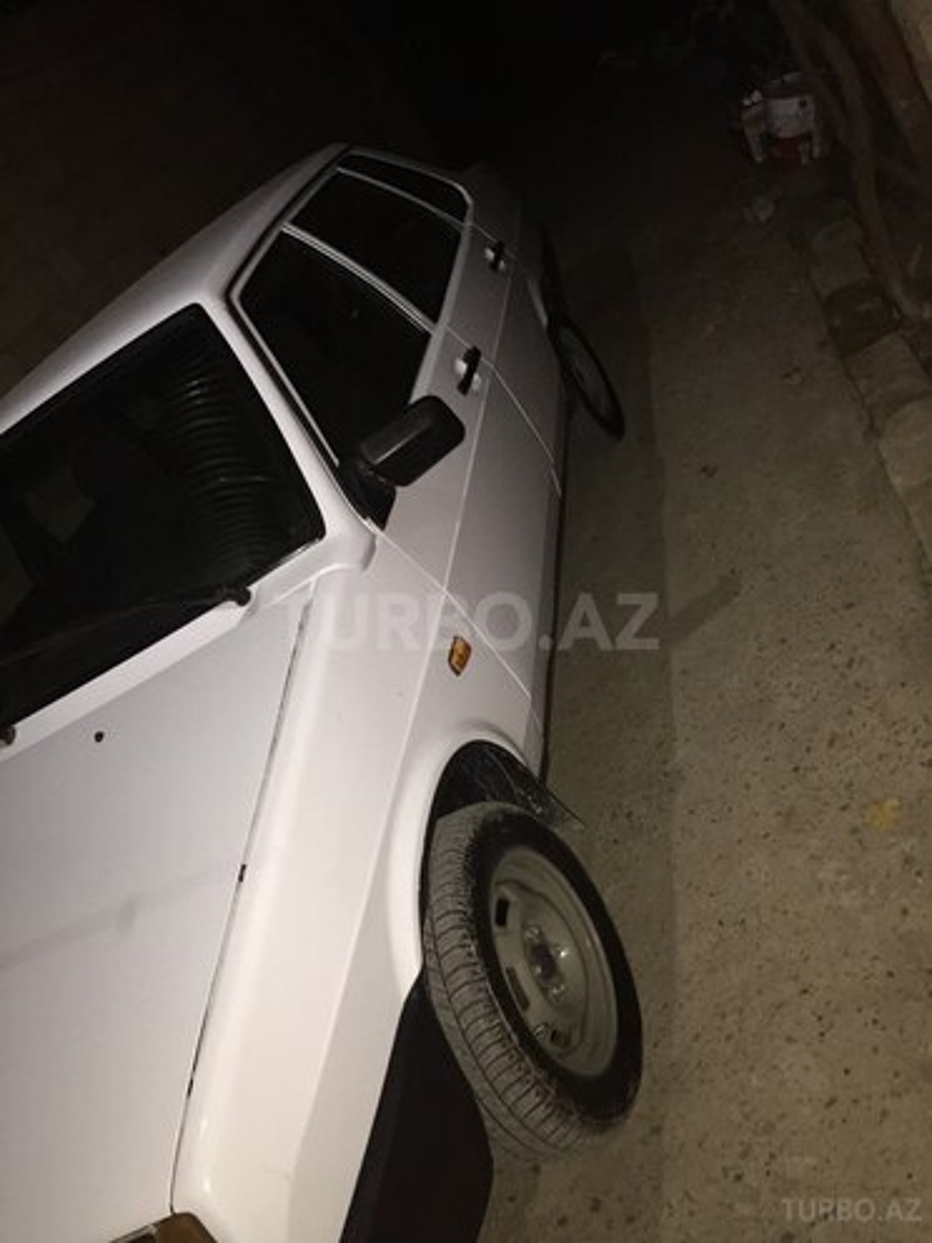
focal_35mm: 29
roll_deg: +37.6
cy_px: 622
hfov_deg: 48.2
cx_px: 466
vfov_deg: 61.7
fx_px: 1041
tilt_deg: -26.3
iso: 200
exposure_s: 1/17
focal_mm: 4.15
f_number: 2.2
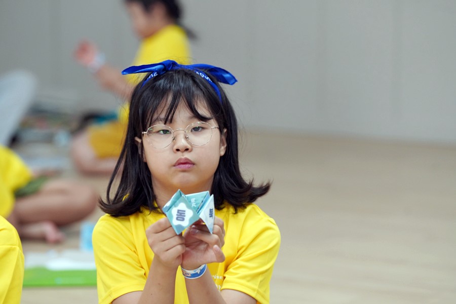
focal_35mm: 143
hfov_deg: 14.3
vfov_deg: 9.6
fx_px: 1811
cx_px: 228
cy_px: 152
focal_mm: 143
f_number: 4
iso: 2000
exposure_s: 1/160
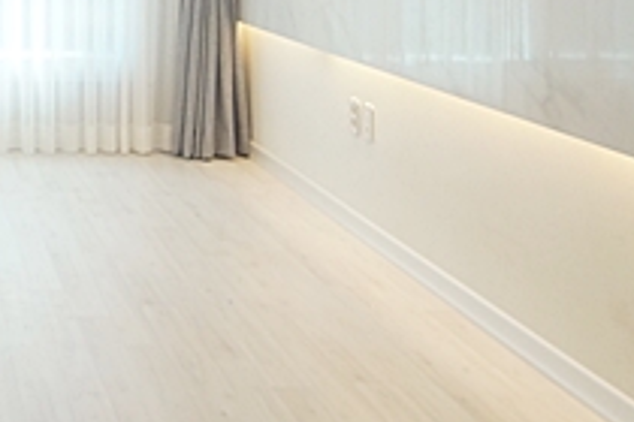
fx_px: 1108
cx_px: -106
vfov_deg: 20.0
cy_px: -109
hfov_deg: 28.3
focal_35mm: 63
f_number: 3.5
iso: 800
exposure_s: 1/400
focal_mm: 11
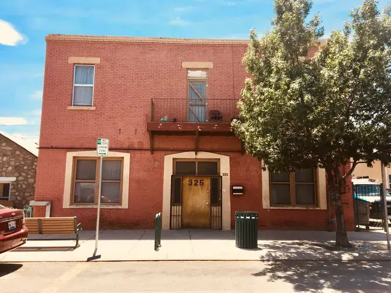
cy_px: 146
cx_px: 196
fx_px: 328
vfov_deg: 48.2
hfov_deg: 61.7
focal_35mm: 29
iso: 25
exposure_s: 1/1282
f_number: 2.2
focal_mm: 4.15
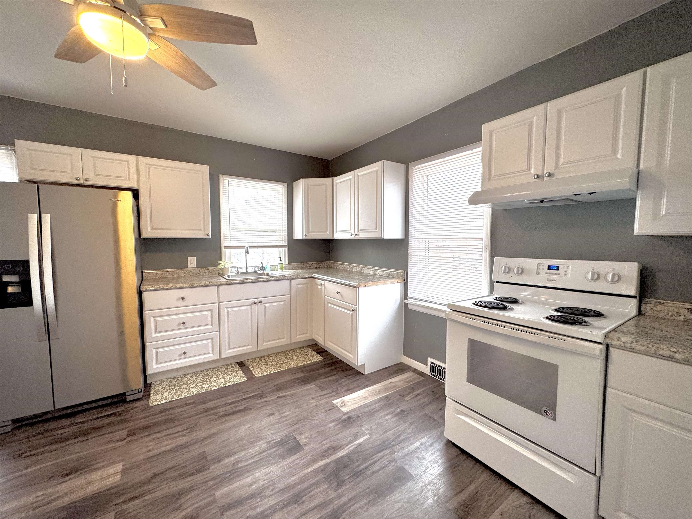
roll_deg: -0.5
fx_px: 280
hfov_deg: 102.1
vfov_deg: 85.7
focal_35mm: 14
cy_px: 260
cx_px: 346
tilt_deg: -4.1
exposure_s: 1/120
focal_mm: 2.22
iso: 200
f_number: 2.2
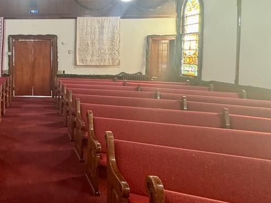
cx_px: 17
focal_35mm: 29
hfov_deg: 52.6
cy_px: 62
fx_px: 227
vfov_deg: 47.2
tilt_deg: -2.4
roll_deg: -0.9
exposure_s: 1/60
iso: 400
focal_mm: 2.22
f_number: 2.2
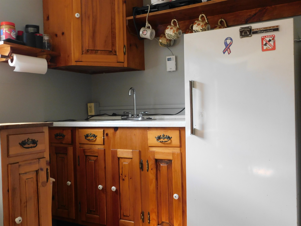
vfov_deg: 39.7
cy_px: 113
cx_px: 150
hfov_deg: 51.4
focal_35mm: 36
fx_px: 313
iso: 250
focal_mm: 6.3
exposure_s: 1/30
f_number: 3.5
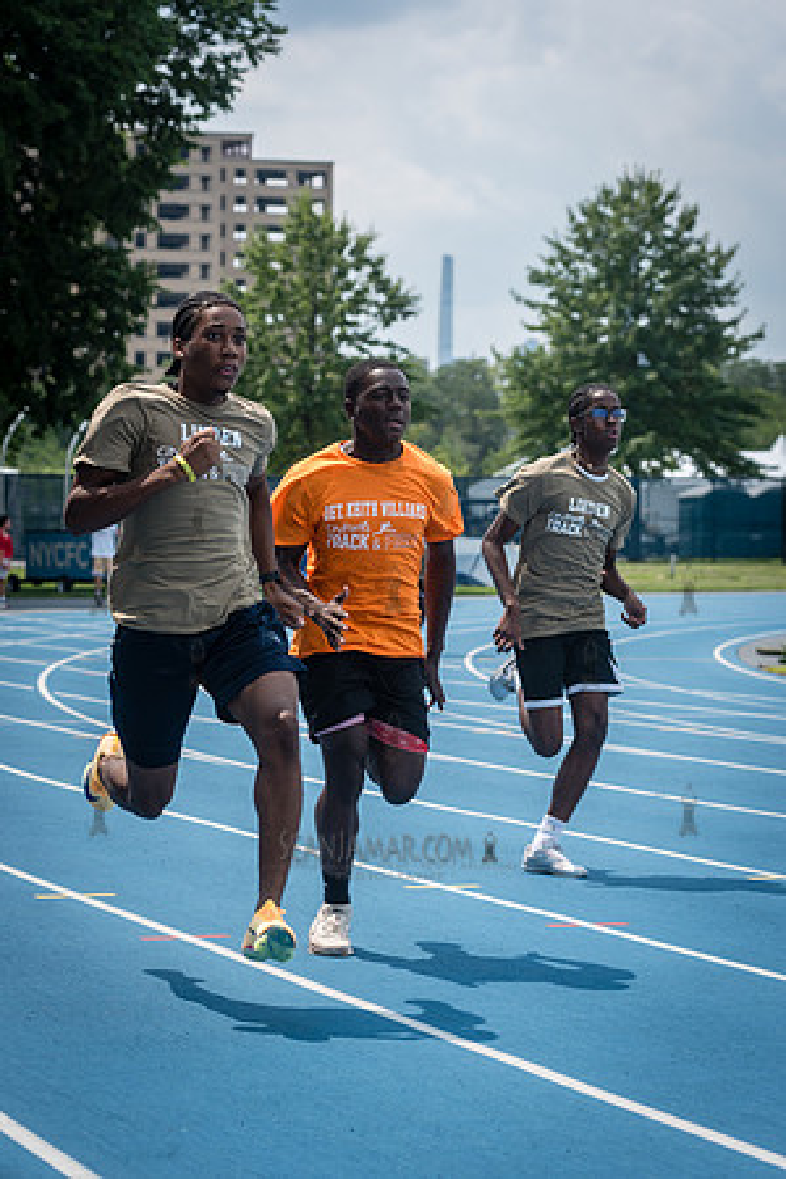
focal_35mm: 105
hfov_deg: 13.0
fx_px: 3438
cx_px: 393
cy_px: 590
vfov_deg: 19.5
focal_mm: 105
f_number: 5
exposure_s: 1/1000
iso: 160
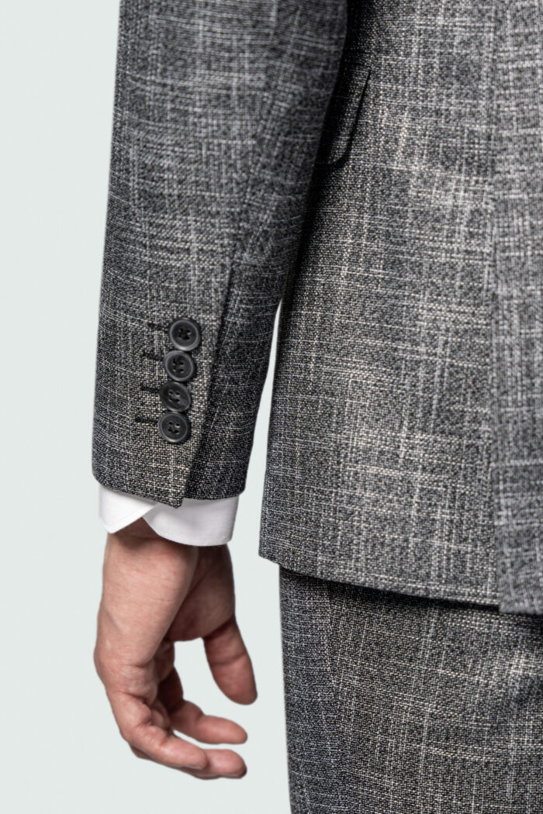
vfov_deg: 21.9
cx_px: 272
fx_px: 2104
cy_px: 407
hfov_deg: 14.7
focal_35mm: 93
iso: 100
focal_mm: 62
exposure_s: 1/100
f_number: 2.8
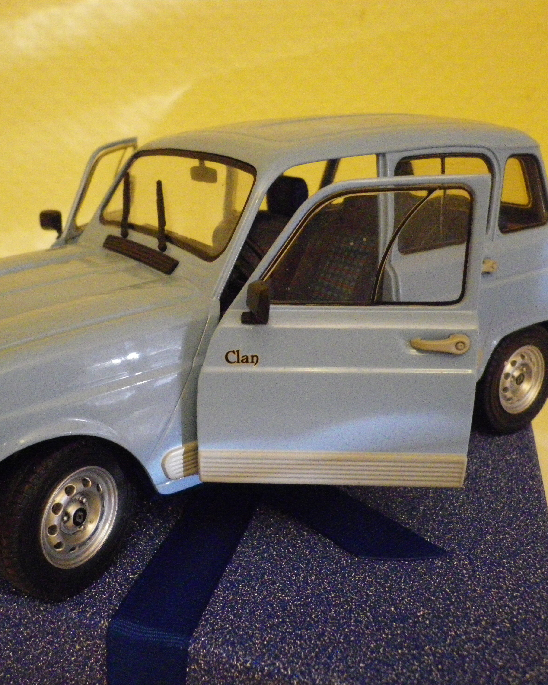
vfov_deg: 49.1
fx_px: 750
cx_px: 216
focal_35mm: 37
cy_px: 346
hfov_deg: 39.9
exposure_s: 1/50
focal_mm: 4.9
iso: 800
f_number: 2.6
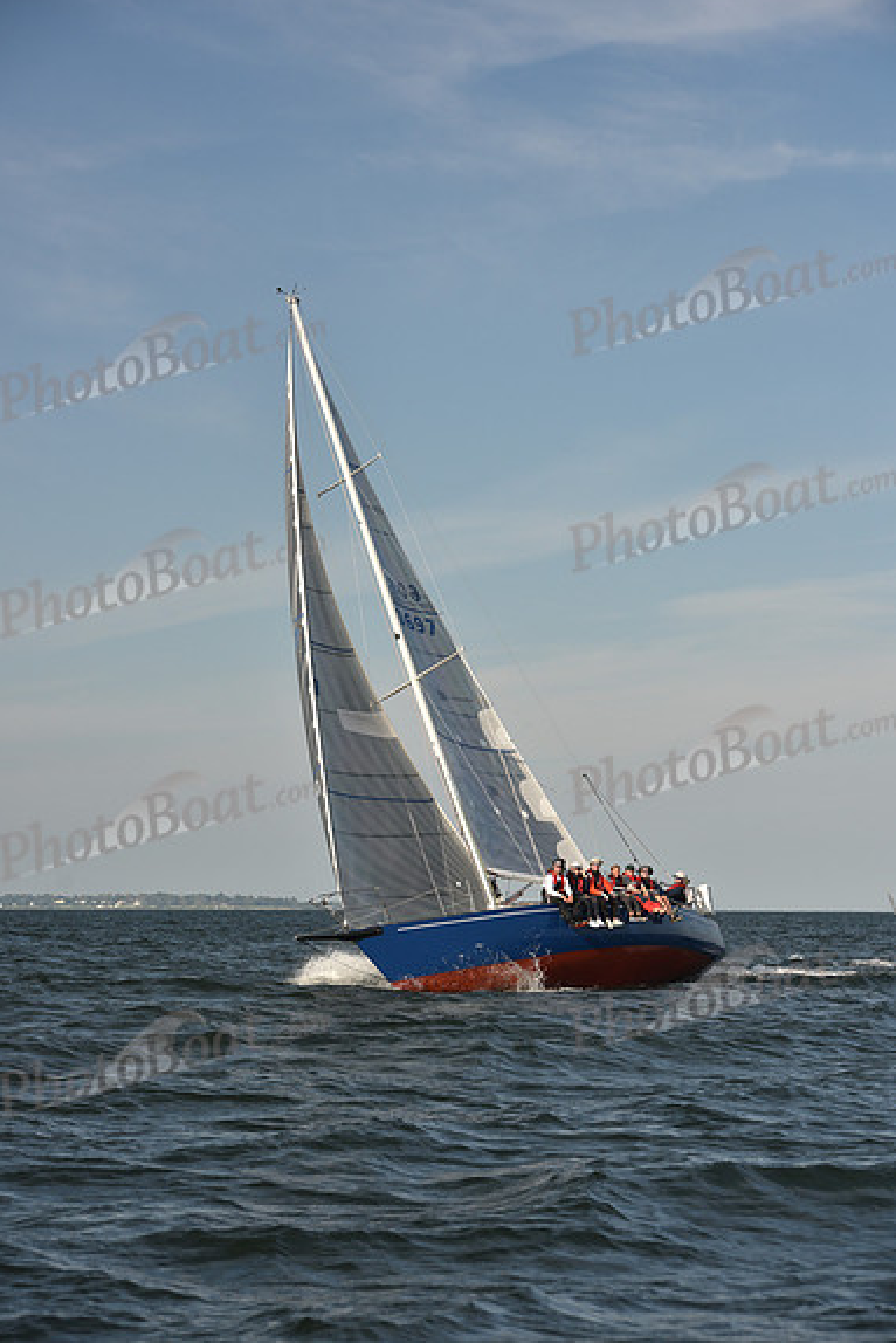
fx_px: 3395
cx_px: 448
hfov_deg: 15.0
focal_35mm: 91
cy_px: 667
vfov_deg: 22.4
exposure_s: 1/640
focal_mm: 90
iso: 250
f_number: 5.6
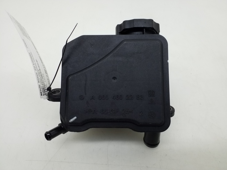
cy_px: 85
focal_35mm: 27
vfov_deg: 51.4
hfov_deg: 65.3
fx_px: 177
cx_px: 114
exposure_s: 1/50
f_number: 1.9
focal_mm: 3.6
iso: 160
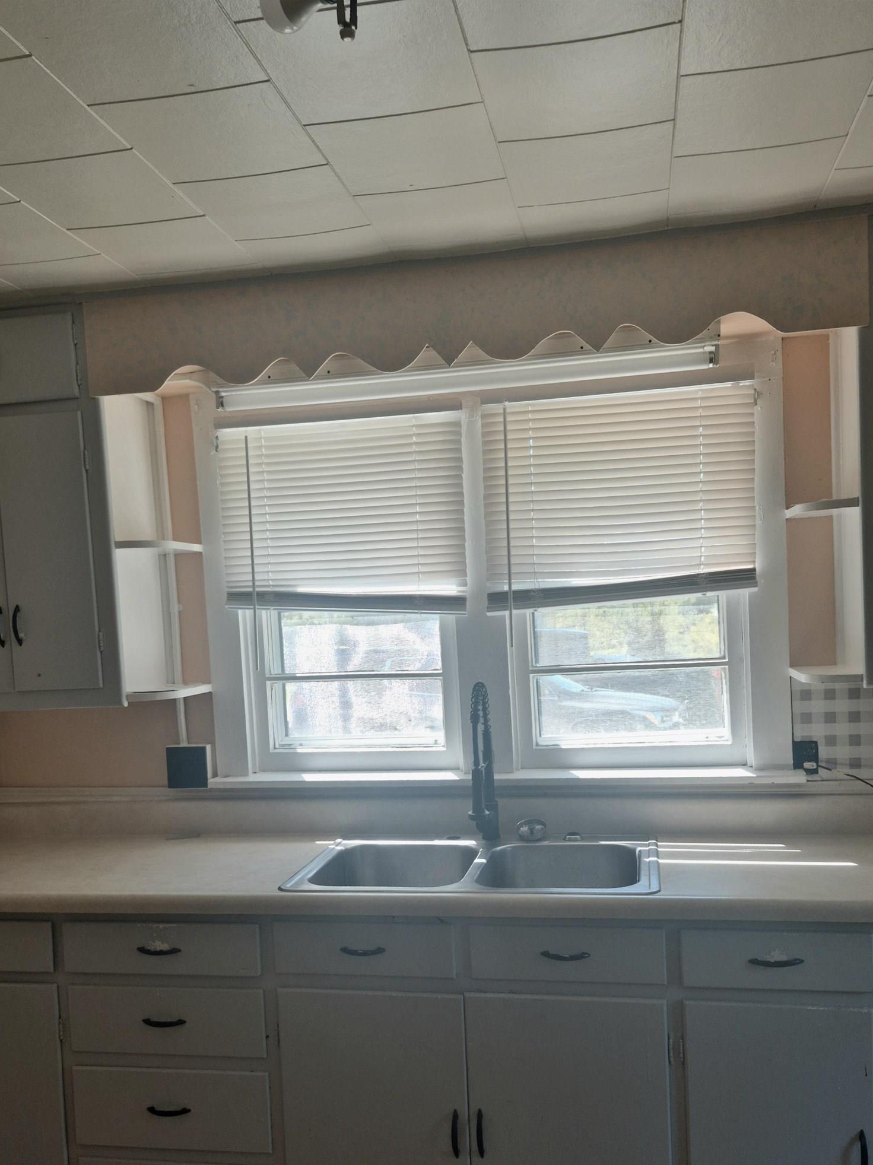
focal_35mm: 27
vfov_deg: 64.9
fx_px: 908
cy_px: 681
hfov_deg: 51.3
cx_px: 403
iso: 25
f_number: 1.8
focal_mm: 5.4
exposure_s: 1/244
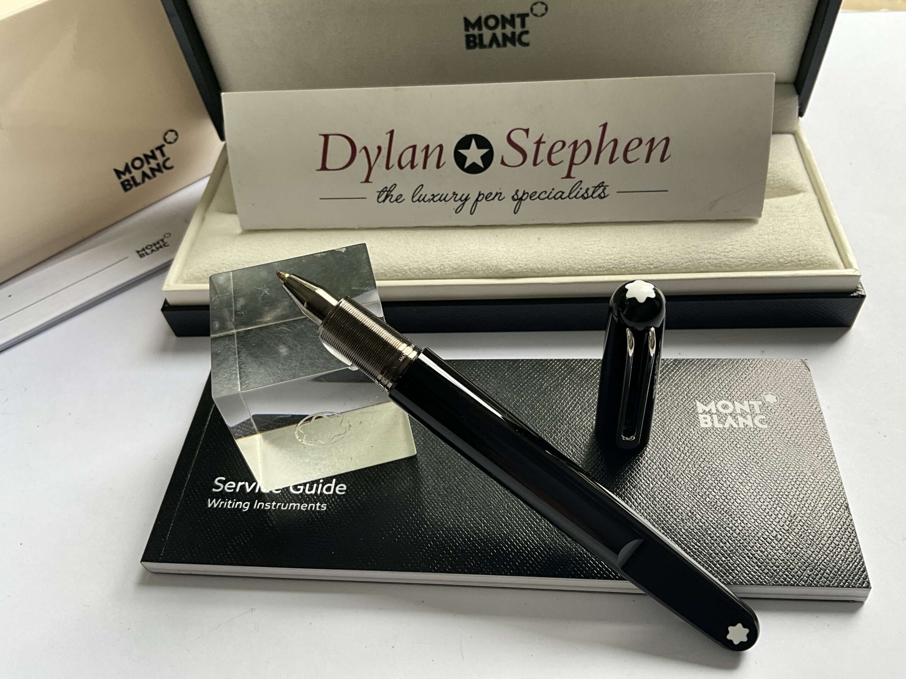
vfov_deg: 48.2
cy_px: 340
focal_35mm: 29
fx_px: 759
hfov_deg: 61.7
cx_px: 453
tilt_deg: -49.4
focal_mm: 3
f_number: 1.8
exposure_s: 1/122
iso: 32
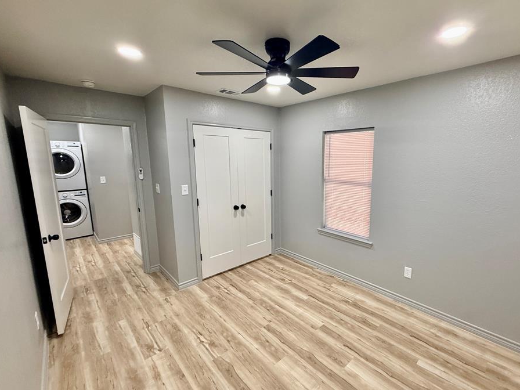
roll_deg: -0.1
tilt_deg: -9.3
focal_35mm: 16
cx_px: 290
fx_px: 240
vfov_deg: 78.1
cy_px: 195
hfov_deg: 94.1
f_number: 2.2
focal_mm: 2.22
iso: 250
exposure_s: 1/120
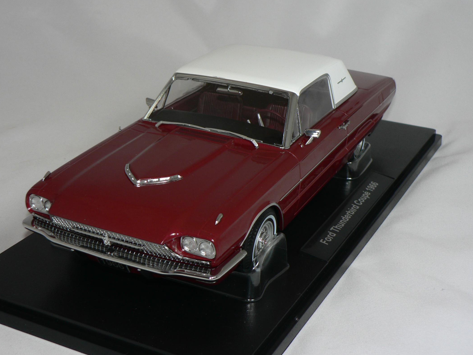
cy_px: 155
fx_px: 847
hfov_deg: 31.2
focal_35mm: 62
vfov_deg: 23.6
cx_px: 213
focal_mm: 8.4
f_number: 2.8
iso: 80
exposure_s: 1/60
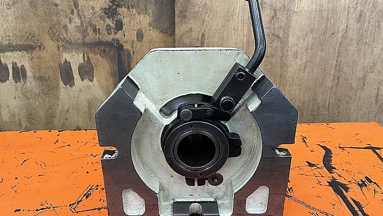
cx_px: 188
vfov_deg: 40.2
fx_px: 295
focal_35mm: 29
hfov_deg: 66.0
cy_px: 110
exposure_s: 1/60
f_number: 1.6
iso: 160
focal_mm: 5.1
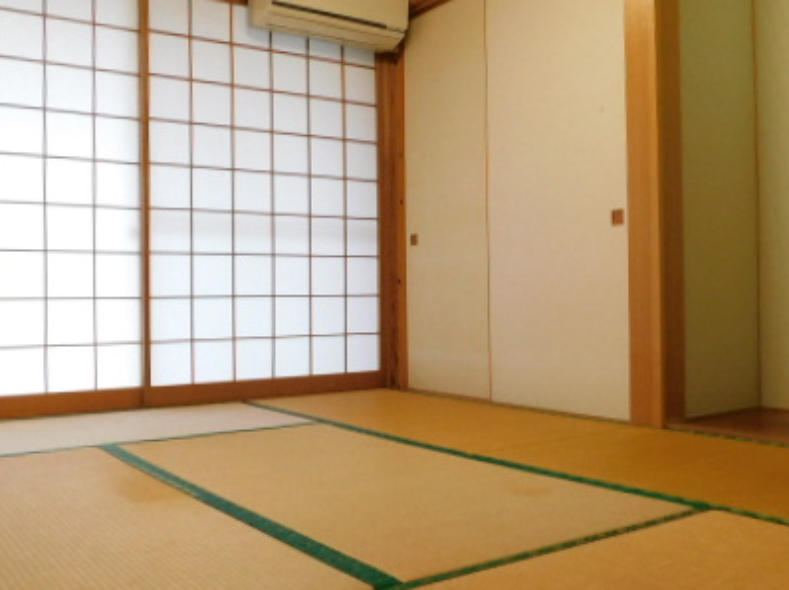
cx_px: 402
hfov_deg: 50.2
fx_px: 843
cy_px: 293
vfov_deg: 38.6
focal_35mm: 37
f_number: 3
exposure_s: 1/30
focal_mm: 4
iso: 200
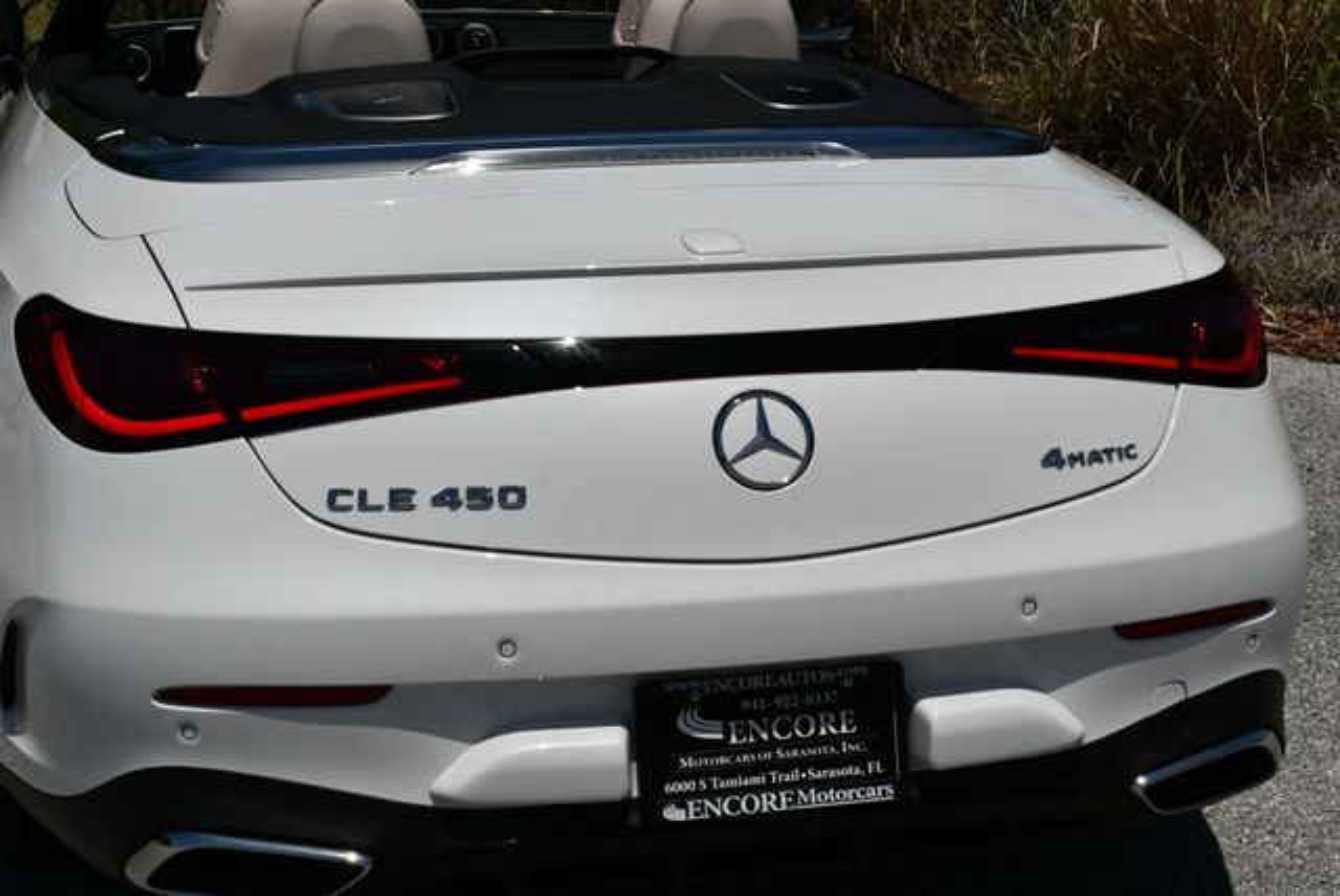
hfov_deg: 31.4
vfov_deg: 21.3
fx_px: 2384
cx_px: 670
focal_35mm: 64
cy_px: 448
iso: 100
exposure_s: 1/500
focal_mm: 32
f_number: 11
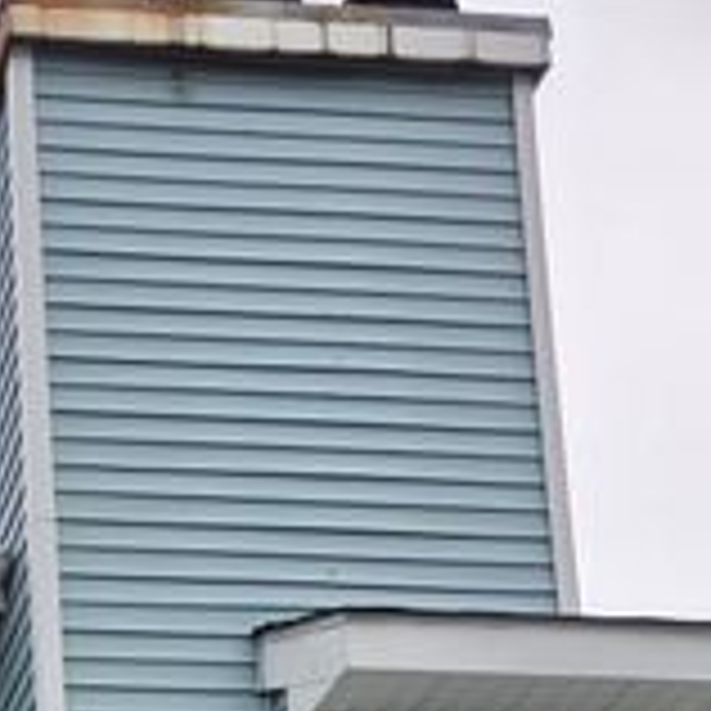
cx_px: -360
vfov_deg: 15.4
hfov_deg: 18.0
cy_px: 1487
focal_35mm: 86
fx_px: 1998
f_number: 1.7
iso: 12
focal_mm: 6.3
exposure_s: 1/124
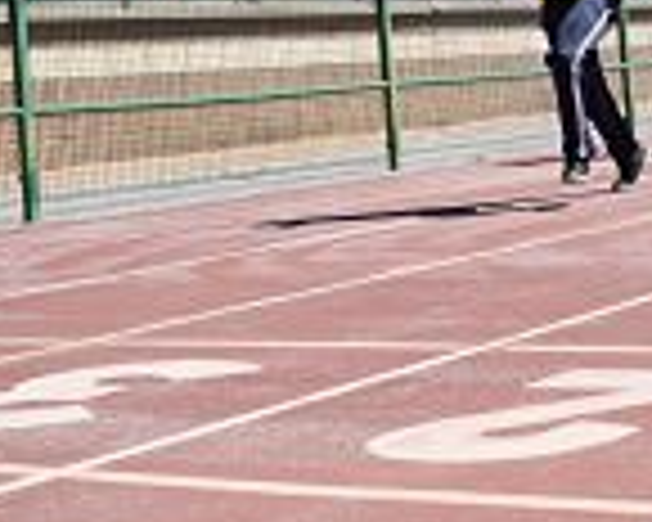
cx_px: 800
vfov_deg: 16.1
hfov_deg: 19.3
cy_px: -43
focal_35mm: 93
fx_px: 1795
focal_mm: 24
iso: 400
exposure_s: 1/1600
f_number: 6.3
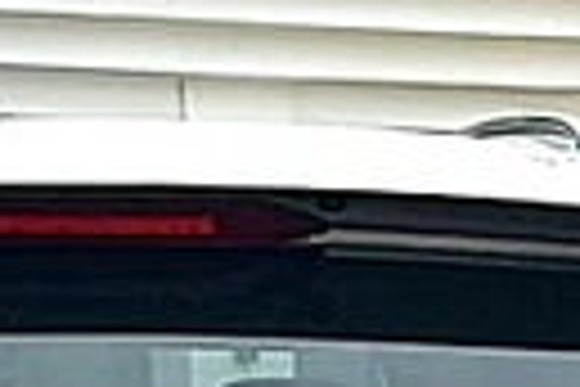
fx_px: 3448
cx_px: 13
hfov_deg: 9.6
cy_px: 1091
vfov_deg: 6.0
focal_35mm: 214
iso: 80
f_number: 1.78
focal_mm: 6.86
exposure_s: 1/2364
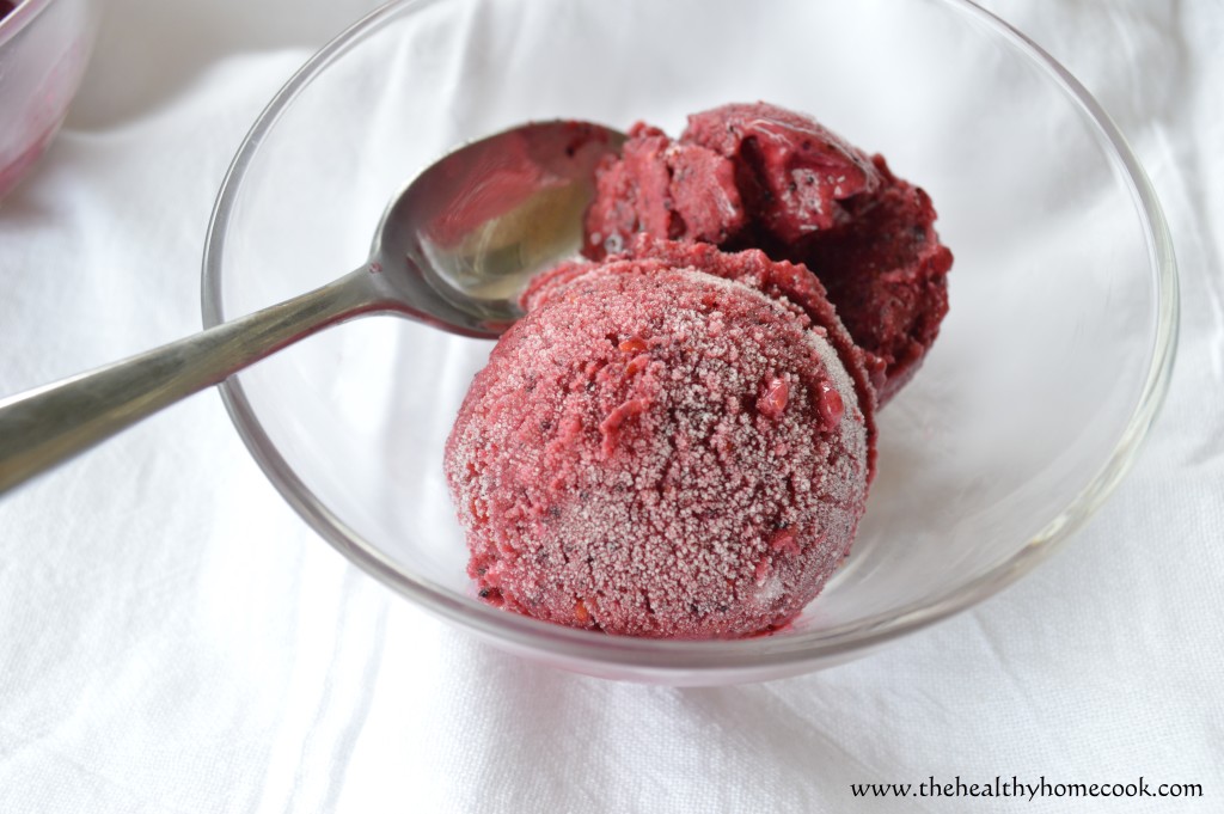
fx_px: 1325
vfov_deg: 34.2
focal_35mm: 39
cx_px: 612
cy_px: 407
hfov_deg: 49.6
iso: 400
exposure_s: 1/80
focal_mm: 26
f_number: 6.3
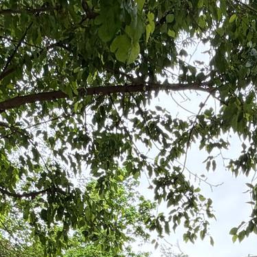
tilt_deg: -1.7
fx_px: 571
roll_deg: +0.0
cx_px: 165
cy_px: 451
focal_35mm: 68
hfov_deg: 25.3
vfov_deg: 19.5
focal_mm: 2.22
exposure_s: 1/121
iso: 50
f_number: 2.2
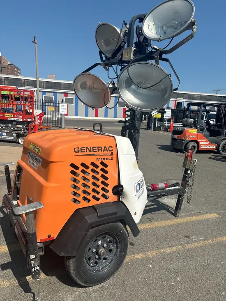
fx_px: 226
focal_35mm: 26
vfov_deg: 67.3
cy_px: 150
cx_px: 113
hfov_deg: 53.1
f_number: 1.6
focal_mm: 5.96
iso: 50
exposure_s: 1/5076
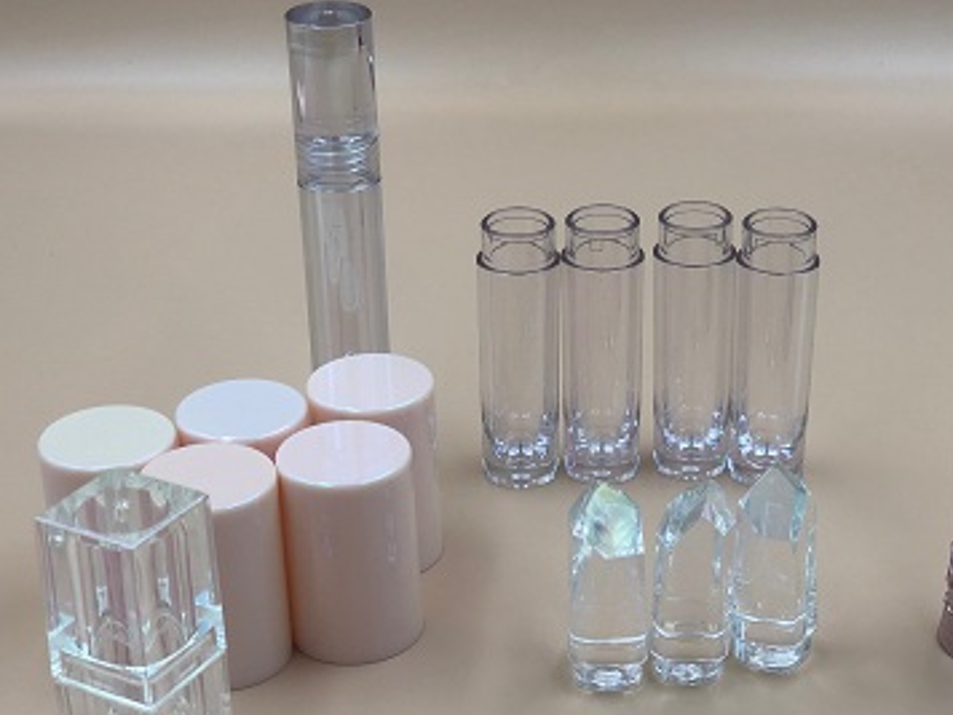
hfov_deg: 26.6
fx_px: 2010
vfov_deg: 20.1
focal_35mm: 73
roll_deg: +0.5
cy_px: 459
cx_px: 605
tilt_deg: -29.6
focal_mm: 6
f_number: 2.4
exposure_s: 1/50
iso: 16
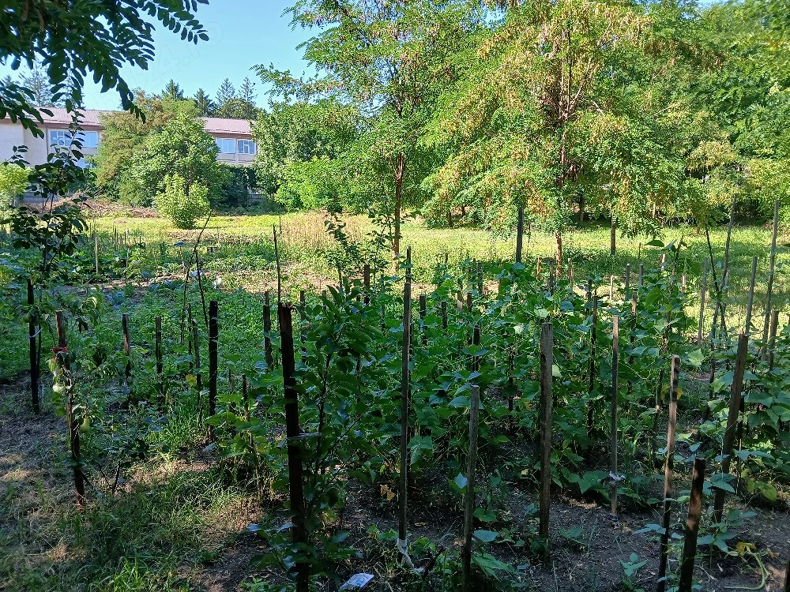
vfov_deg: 53.1
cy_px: 296
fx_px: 593
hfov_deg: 67.3
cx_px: 395
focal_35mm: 26
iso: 20
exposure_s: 1/119
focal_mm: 3.98
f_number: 1.8
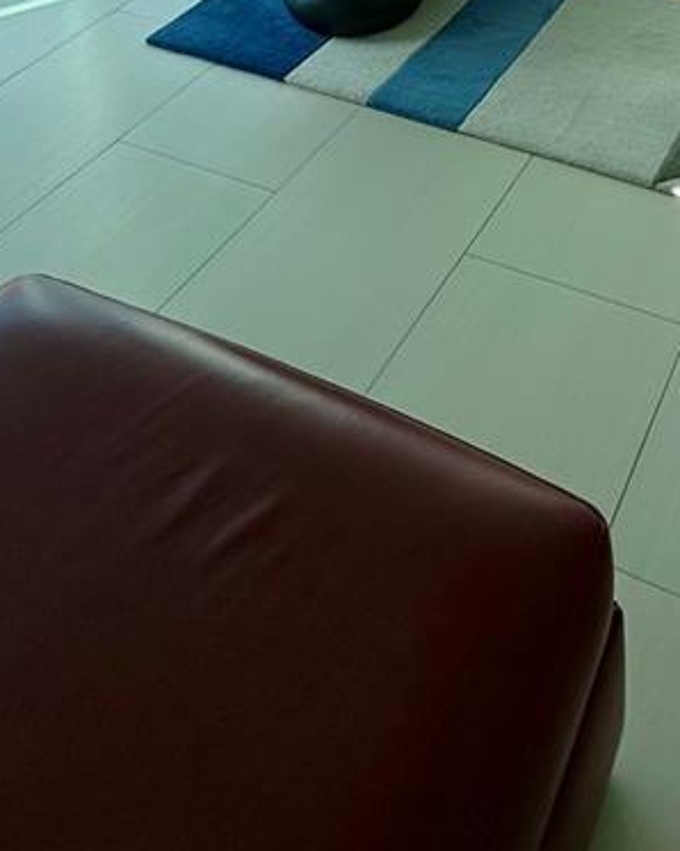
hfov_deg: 33.5
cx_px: 504
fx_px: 1108
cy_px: -260
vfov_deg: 31.9
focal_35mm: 44
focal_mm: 2.22
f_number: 2.2
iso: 40
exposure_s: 1/686
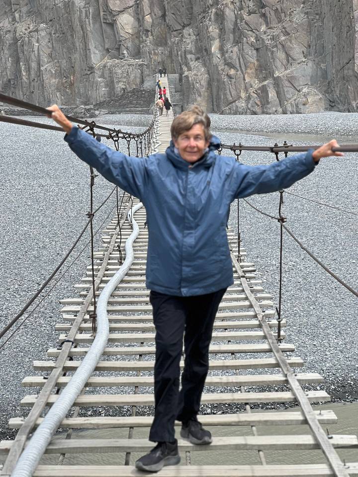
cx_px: 179
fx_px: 1062
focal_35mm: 77
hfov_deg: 19.1
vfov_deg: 25.3
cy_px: 238
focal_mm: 9
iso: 32
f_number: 2.8
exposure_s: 1/612
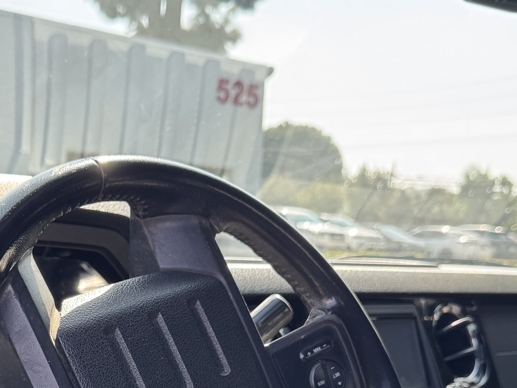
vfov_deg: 22.5
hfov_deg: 31.1
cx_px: 130
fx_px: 911
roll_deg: -1.8
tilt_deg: -11.9
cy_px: 438
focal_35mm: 61
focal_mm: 6.76
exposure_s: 1/288
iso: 80
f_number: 1.78
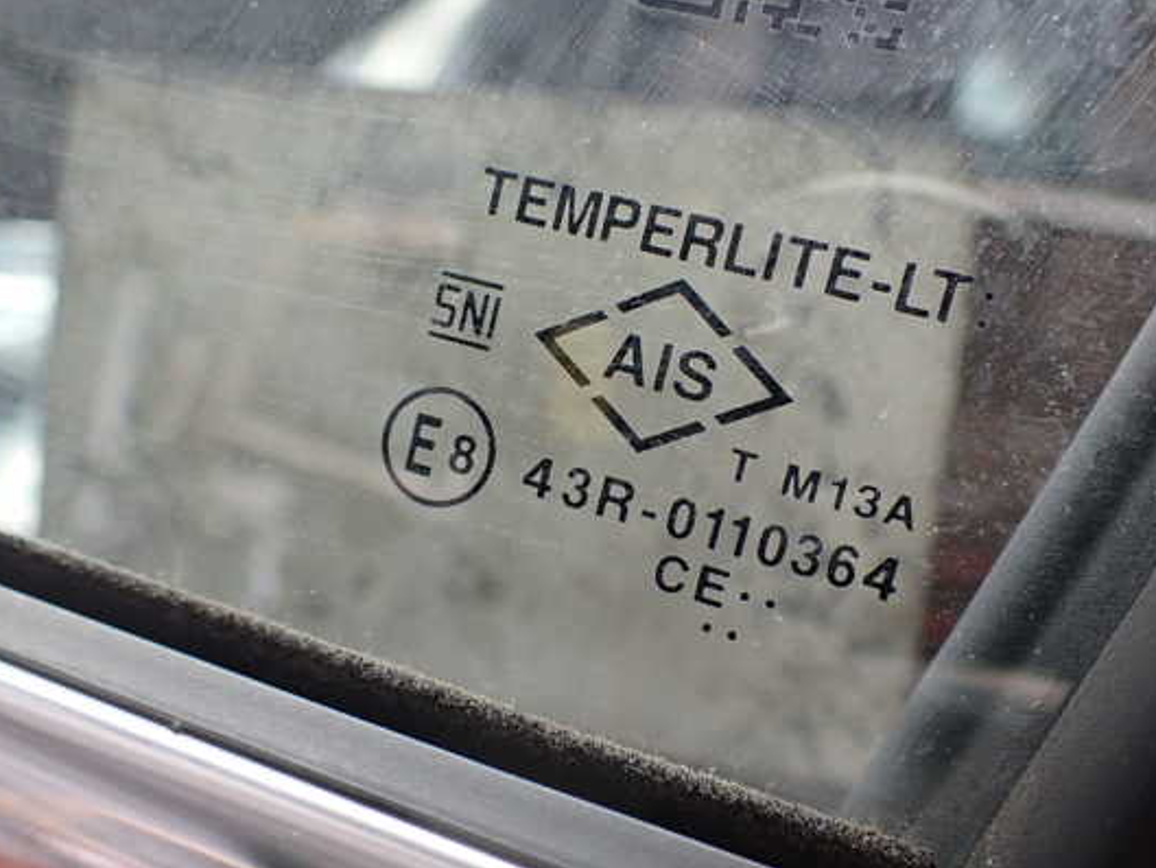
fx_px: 1136
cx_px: 564
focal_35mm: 34
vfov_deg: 41.8
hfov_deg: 53.9
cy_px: 435
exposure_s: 1/125
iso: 250
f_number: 2.3
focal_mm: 5.4
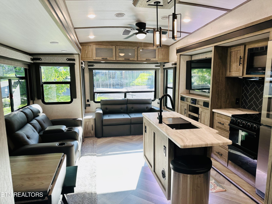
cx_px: 136
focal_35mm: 24
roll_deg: +0.6
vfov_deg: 56.8
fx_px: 189
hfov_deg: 71.6
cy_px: 102
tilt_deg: -8.4
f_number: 1.78
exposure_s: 1/120
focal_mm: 6.86
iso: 125
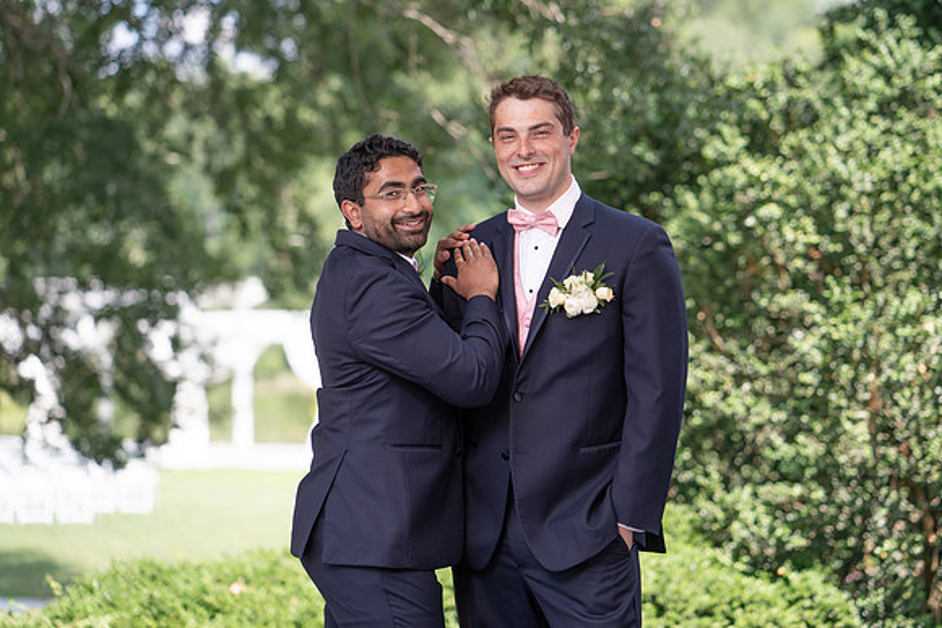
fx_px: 2476
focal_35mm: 95
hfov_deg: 21.5
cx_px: 524
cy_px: 278
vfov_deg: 14.5
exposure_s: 1/1000
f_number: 2.2
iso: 100
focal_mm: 85
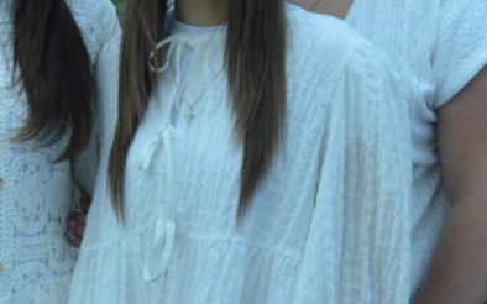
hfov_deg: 12.2
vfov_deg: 8.8
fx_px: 1977
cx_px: -524
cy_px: 108
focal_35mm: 149
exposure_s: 1/1600
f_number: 5
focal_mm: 20
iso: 400
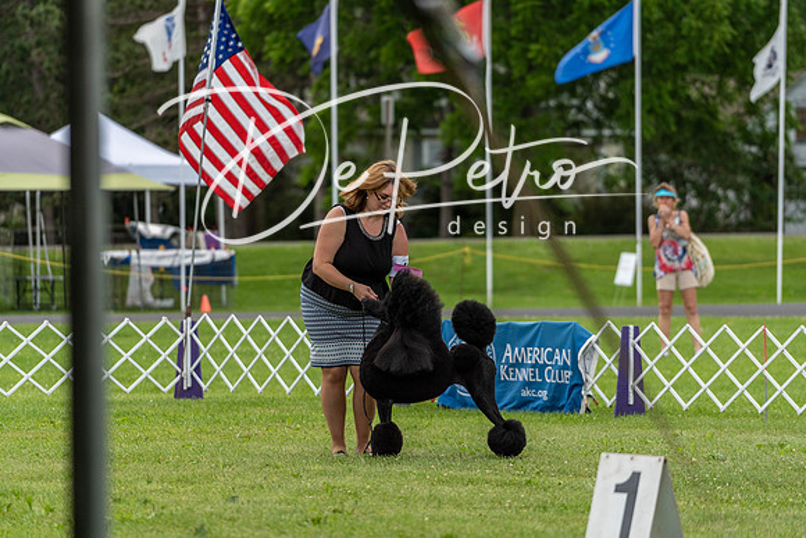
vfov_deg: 7.4
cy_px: 269
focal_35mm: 186
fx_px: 4165
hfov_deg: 11.1
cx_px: 403
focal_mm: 186
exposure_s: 1/1000
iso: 320
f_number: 4
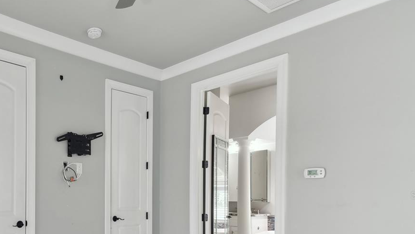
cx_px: 71
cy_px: 195
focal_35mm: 29
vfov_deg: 38.3
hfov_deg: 59.7
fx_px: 319
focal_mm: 10
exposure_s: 1/4
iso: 100
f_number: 7.1
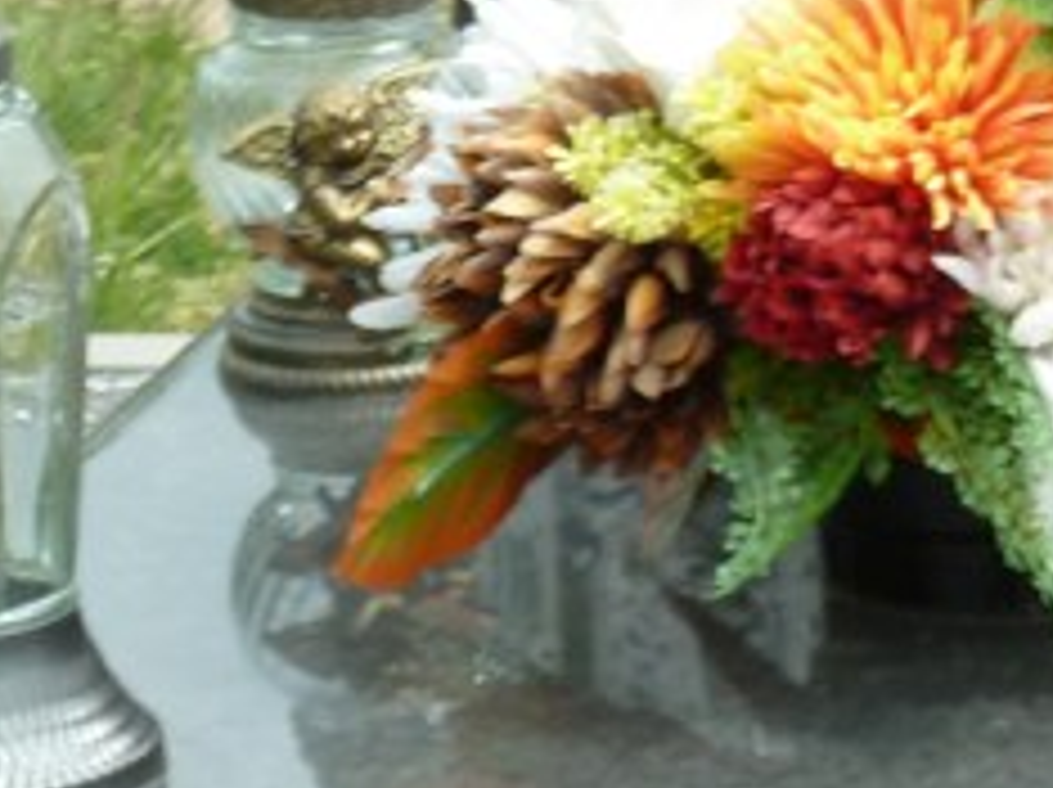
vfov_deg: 3.5
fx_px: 12793
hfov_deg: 4.6
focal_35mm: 421
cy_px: 1189
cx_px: 2228
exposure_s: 1/400
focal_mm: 15.8
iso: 125
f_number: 4.3
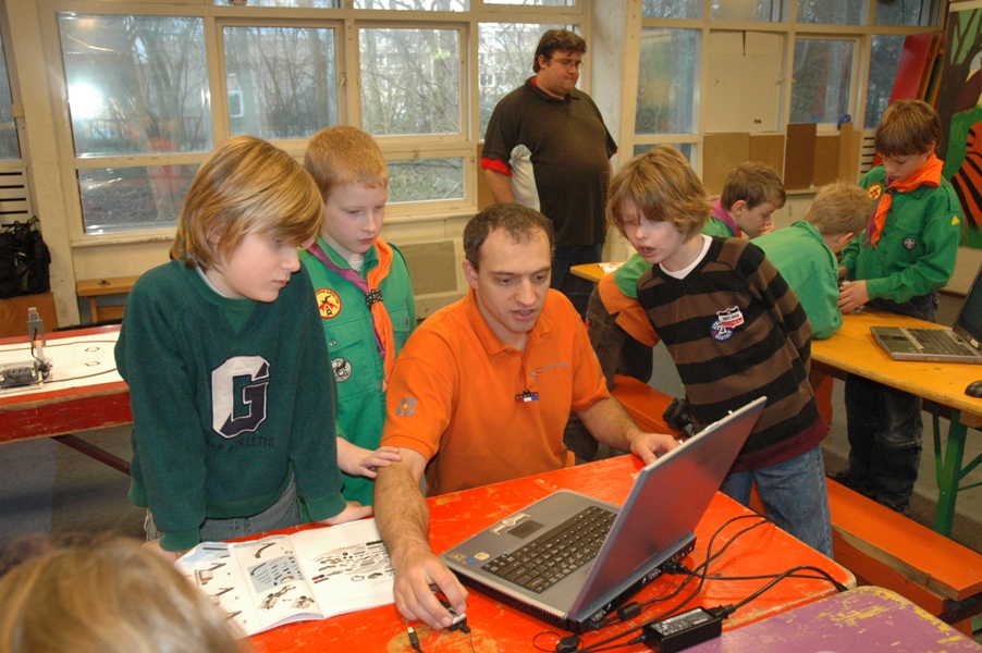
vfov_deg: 39.9
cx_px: 491
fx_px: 899
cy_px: 326
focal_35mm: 33
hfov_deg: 57.3
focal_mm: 22
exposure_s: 1/80
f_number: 4.5
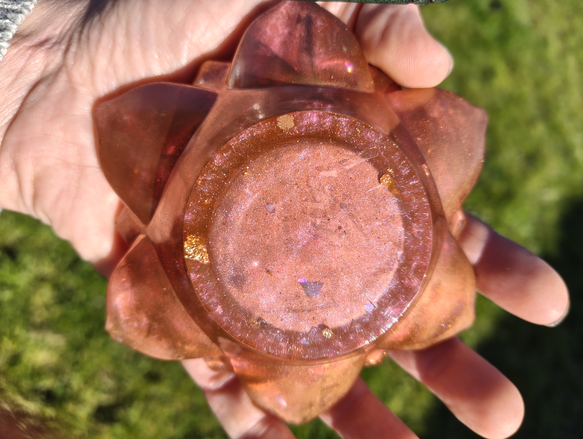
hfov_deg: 71.5
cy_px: 220
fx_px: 405
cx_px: 292
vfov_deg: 56.9
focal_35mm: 24
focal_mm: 5.56
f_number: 1.88
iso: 50
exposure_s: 1/716
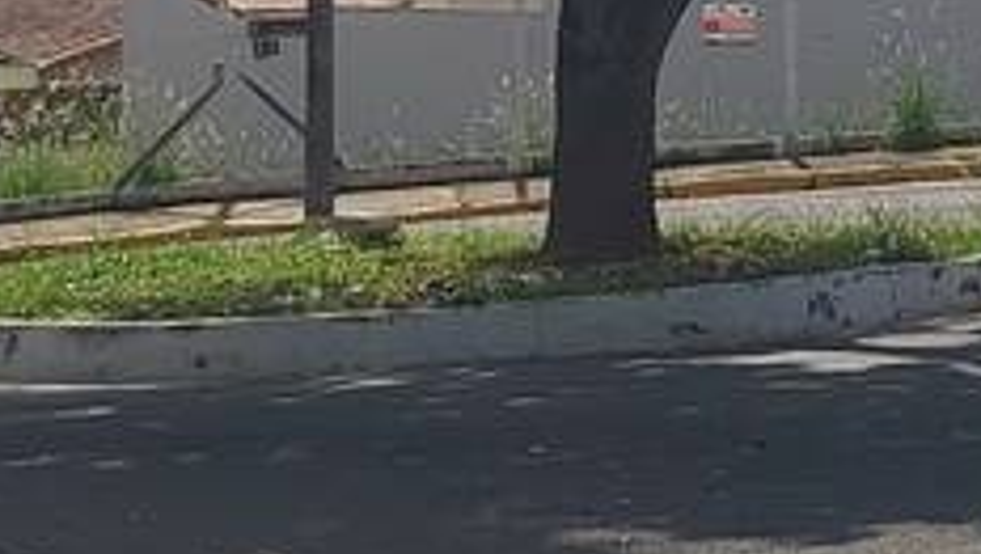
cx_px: 427
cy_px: -55
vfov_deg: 6.4
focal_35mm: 189
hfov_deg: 11.4
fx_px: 4921
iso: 20
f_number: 1.8
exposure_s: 1/1028
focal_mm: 5.32
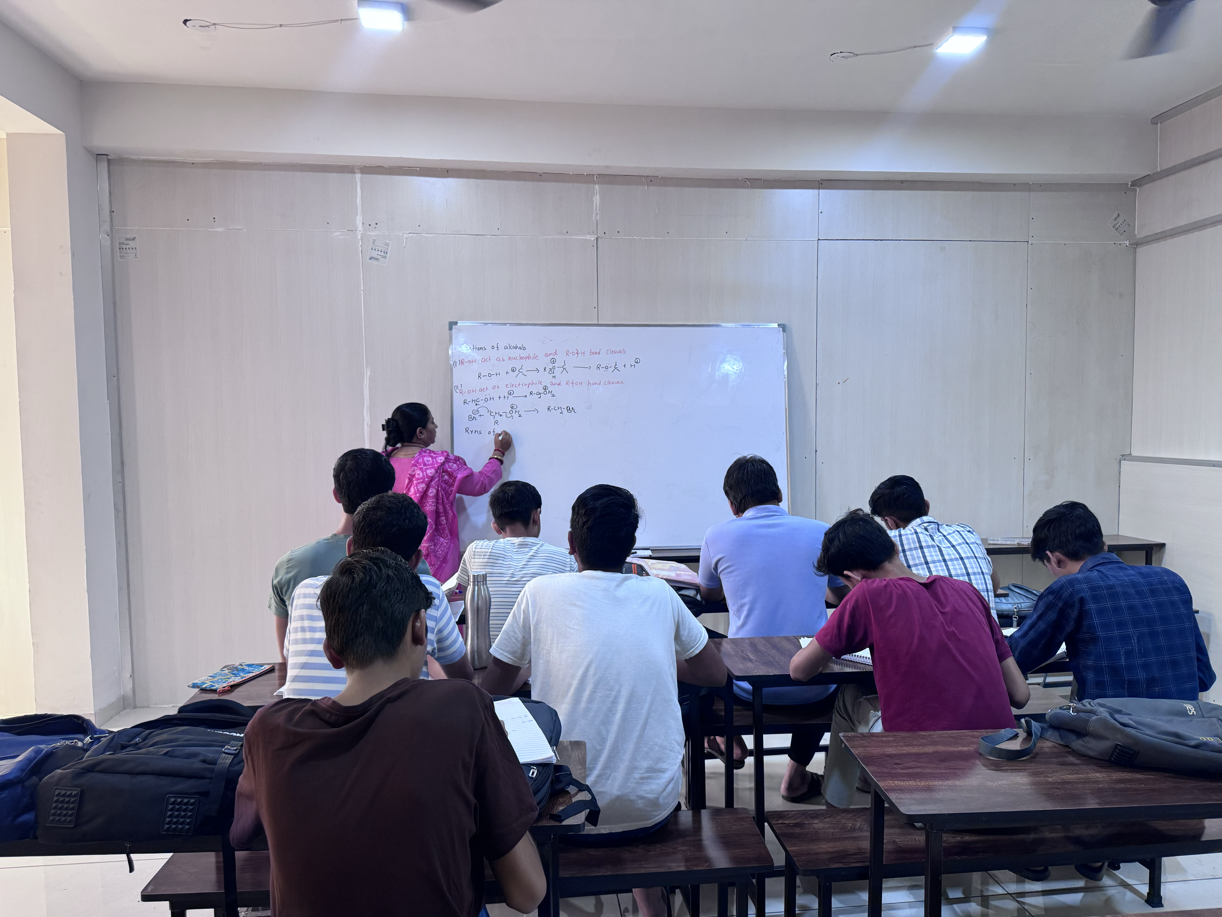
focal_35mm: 25
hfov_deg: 69.4
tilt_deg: -3.9
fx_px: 883
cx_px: 628
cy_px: 474
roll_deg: +1.1
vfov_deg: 54.9
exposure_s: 1/100
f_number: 1.78
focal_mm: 6.76
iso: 200
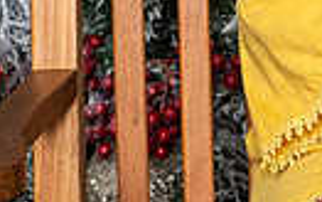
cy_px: -160
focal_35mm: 382
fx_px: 3354
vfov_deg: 3.4
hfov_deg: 5.4
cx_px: 686
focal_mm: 85
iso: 400
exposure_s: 1/125
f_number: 8
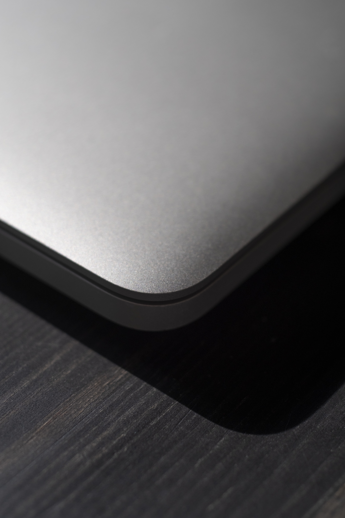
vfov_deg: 53.1
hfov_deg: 36.9
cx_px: 172
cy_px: 259
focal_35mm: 36
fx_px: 517
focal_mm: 24
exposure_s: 1/900
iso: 200
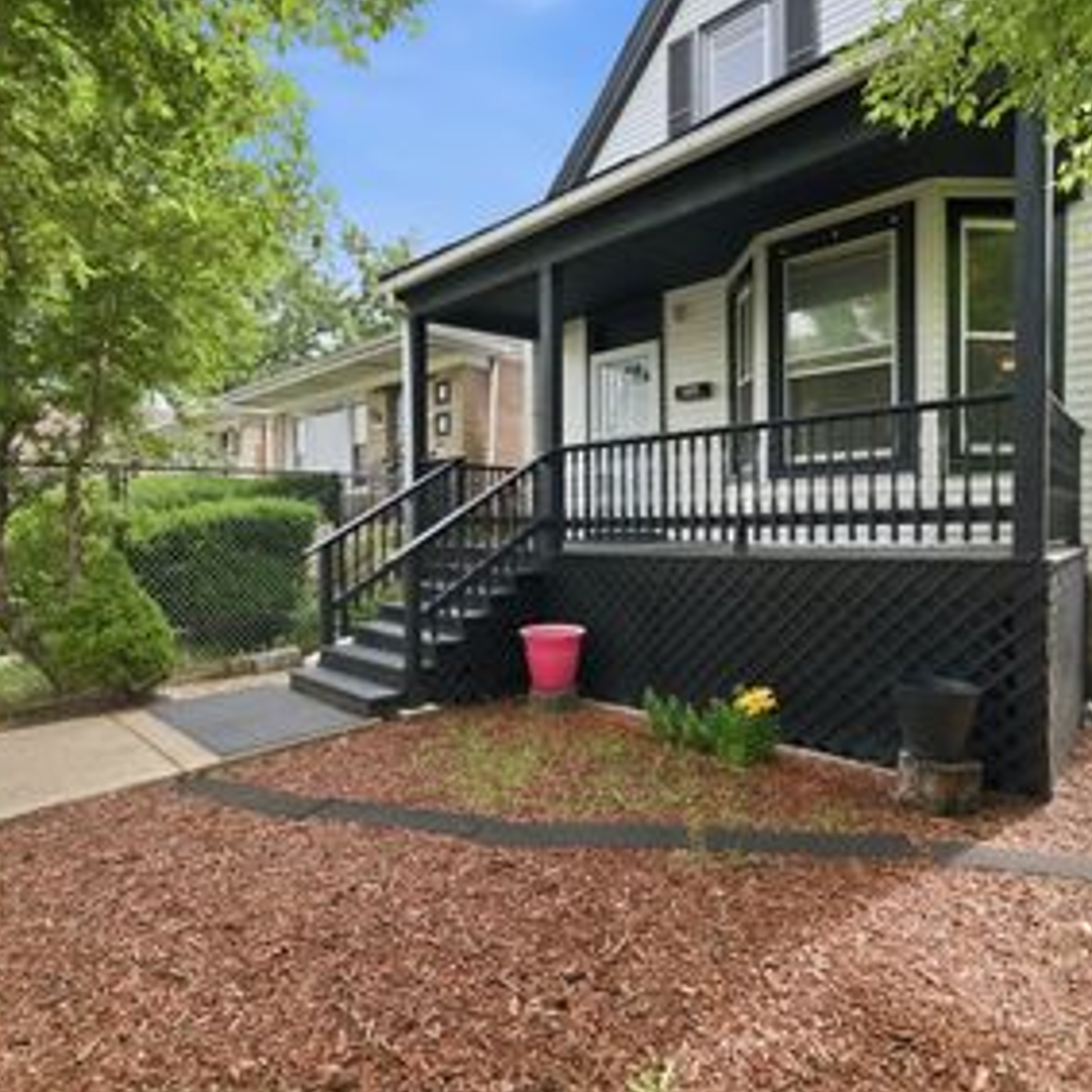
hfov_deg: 80.5
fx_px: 642
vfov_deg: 80.6
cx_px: 602
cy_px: 505
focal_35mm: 18
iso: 100
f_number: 5.6
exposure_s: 1/80
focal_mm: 12
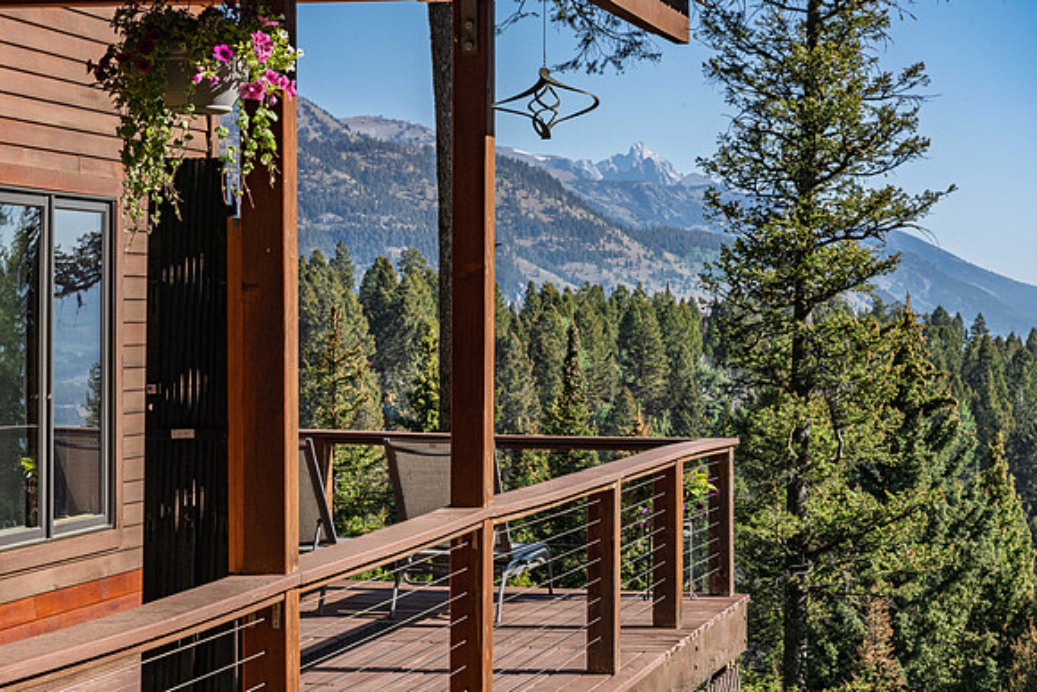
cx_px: 518
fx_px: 2535
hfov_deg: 23.1
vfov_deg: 15.5
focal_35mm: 88
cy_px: 346
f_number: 16
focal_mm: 88
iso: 400
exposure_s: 1/400
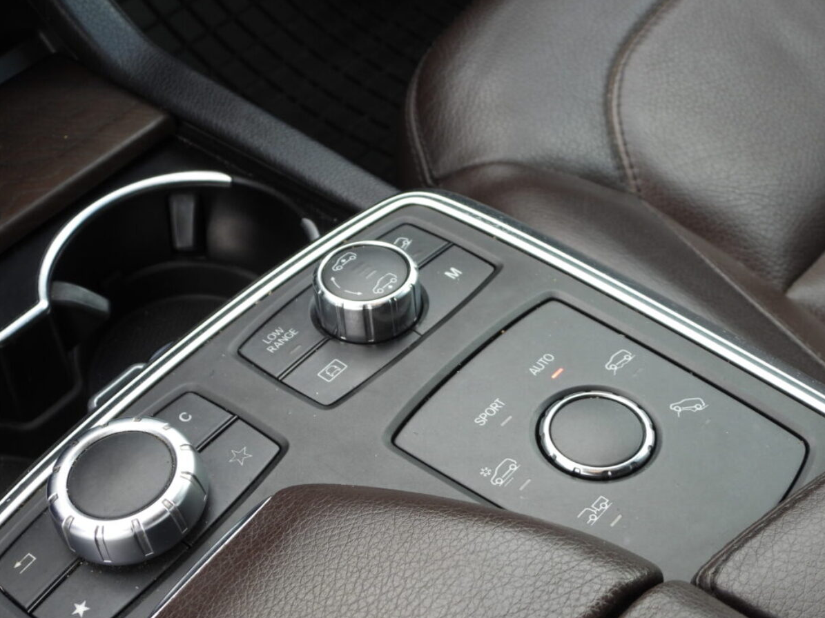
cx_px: 424
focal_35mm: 56
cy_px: 344
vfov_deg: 26.1
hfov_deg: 34.4
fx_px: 1335
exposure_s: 1/80
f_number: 3.2
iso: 100
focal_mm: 8.5
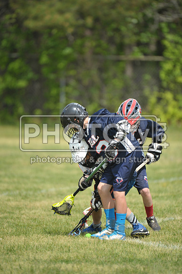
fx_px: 3037
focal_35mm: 400
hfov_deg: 3.4
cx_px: 91
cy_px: 137
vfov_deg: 5.2
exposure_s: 1/3200
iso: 640
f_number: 4
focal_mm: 400
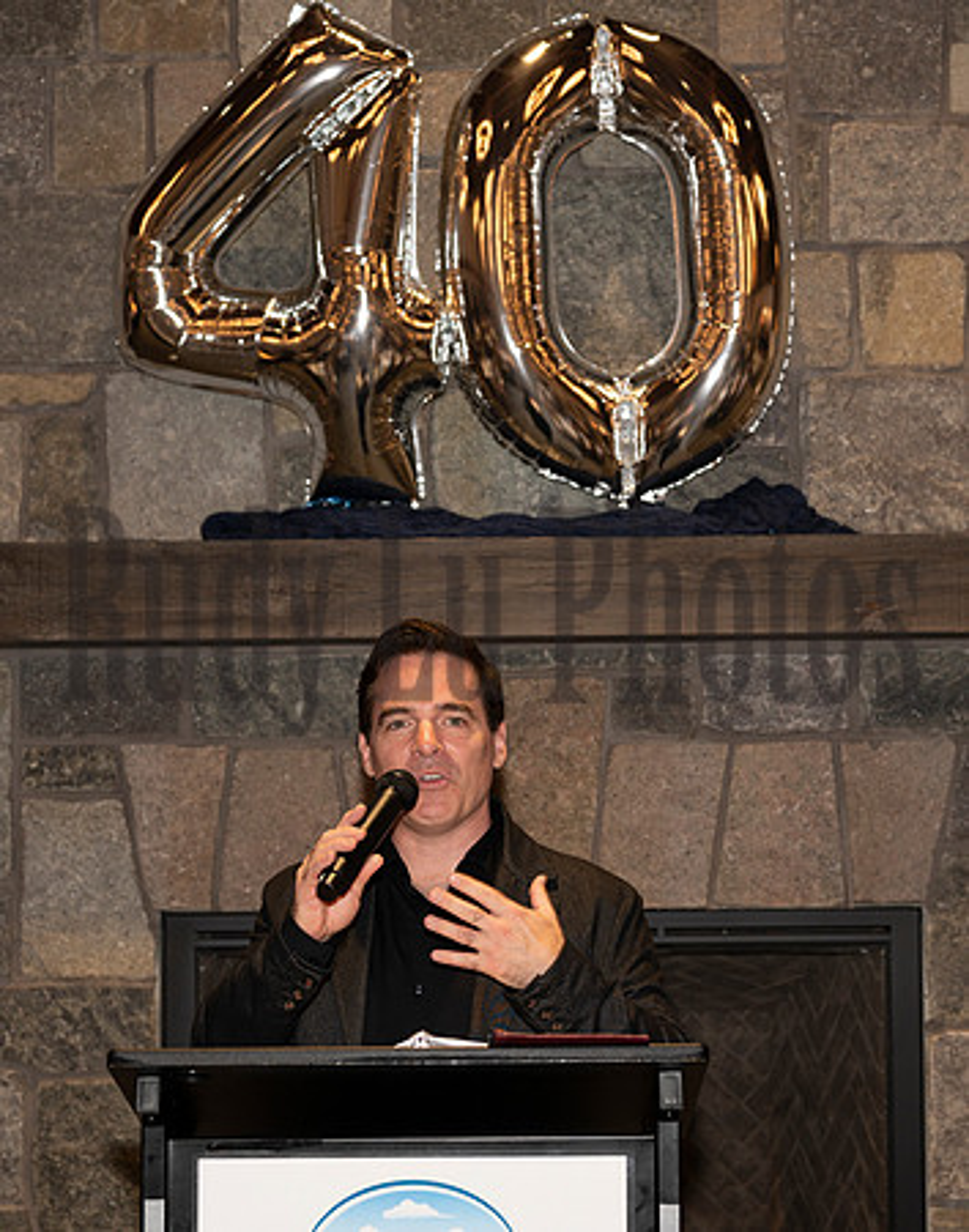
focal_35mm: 71
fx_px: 2569
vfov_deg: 27.0
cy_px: 616
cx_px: 593
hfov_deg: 21.3
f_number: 4
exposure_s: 1/100
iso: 320
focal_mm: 50
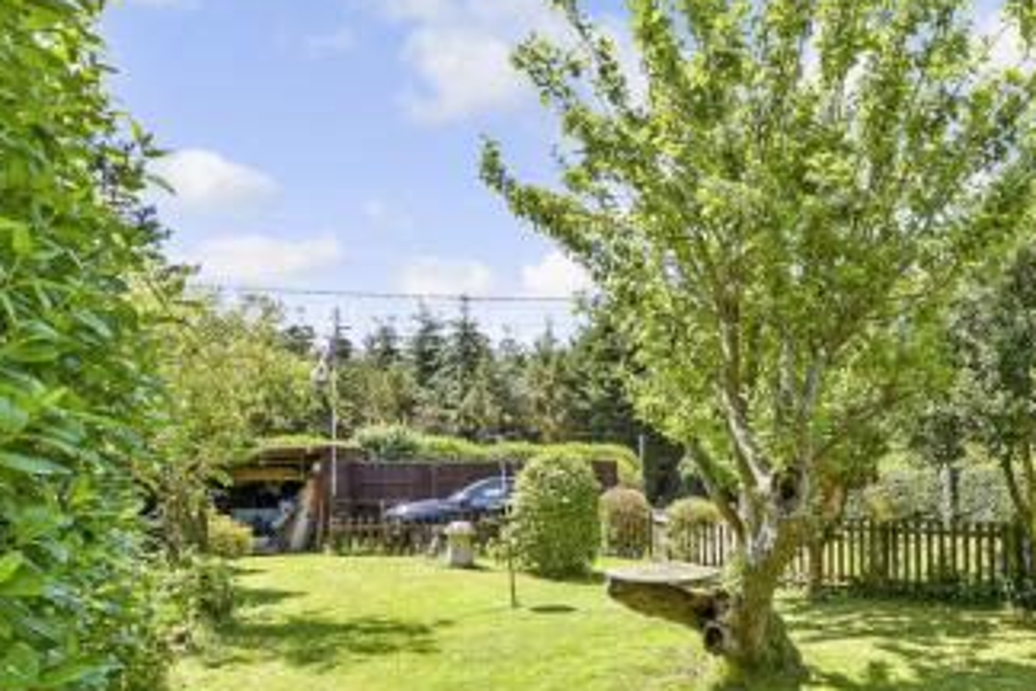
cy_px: 465
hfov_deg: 74.6
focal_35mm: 22
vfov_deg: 55.9
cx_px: 739
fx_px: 633
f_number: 8
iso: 160
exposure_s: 1/125
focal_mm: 10
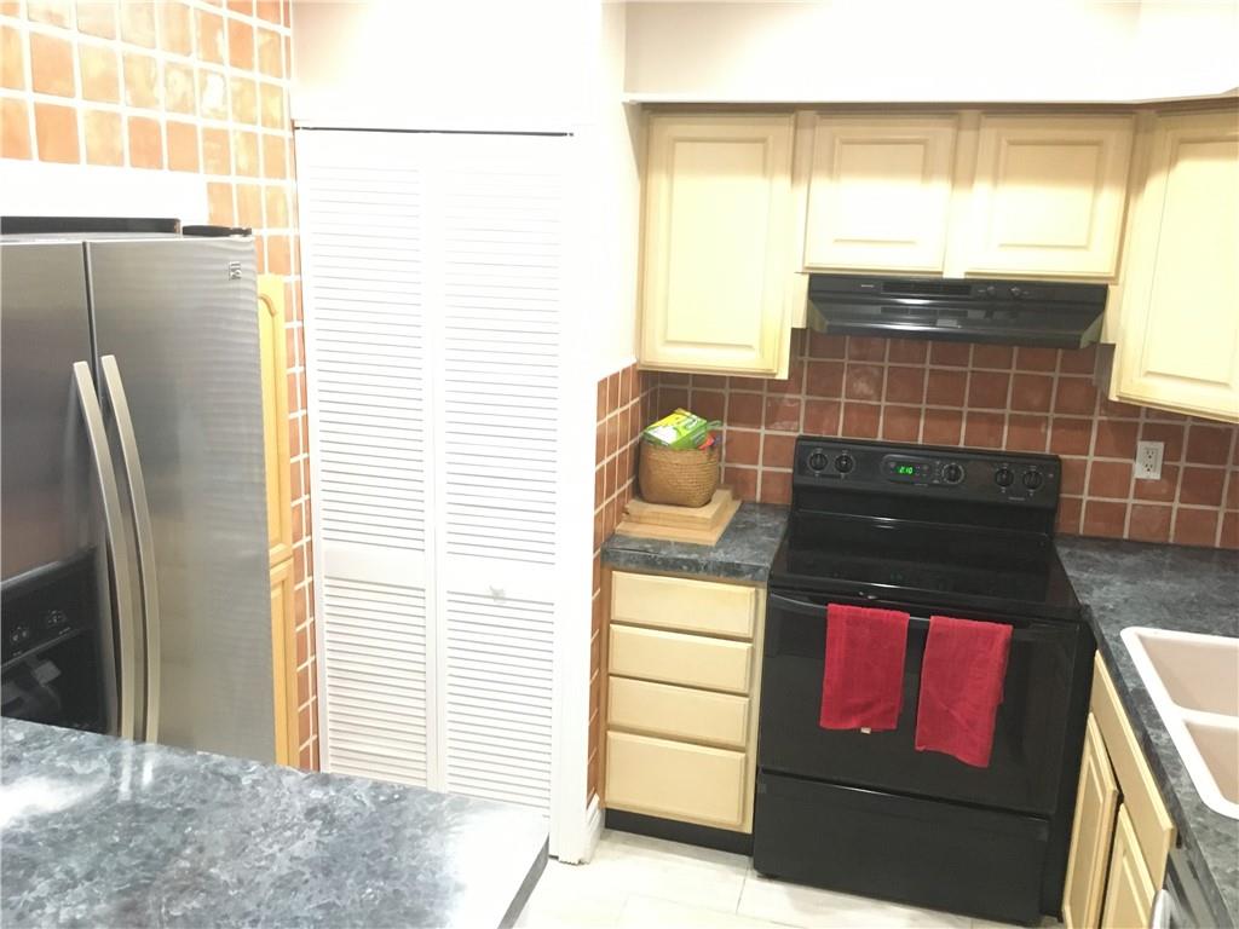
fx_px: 1038
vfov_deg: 48.2
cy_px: 464
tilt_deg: -12.6
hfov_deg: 61.7
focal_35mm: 29
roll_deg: -2.2
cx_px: 620
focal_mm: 4.15
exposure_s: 1/15
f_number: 2.2
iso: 250
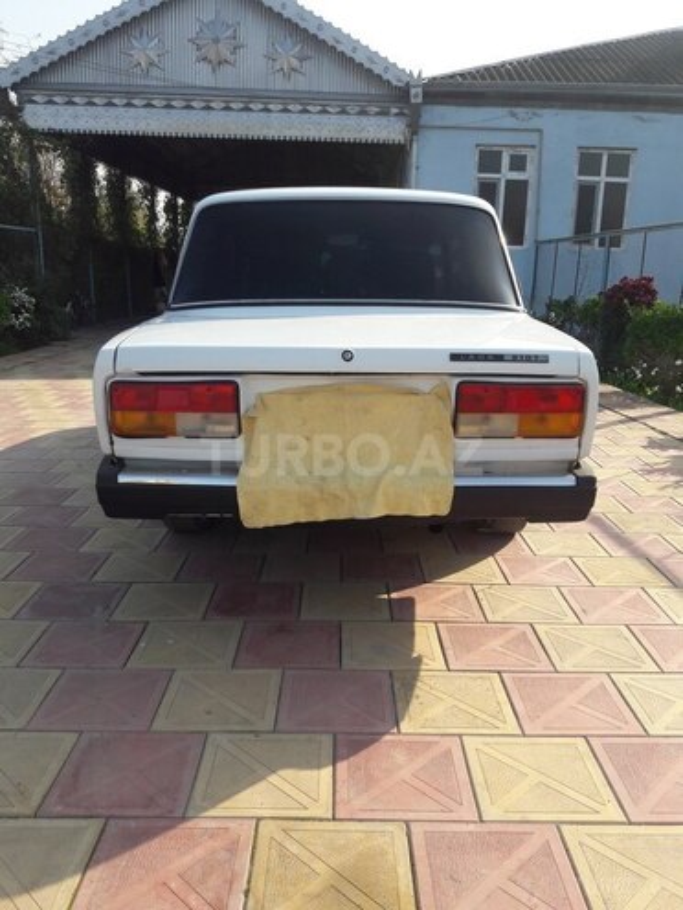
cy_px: 455
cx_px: 342
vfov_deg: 63.4
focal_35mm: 28
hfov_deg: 49.7
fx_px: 737
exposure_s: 1/911
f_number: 1.9
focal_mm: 3.7
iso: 40
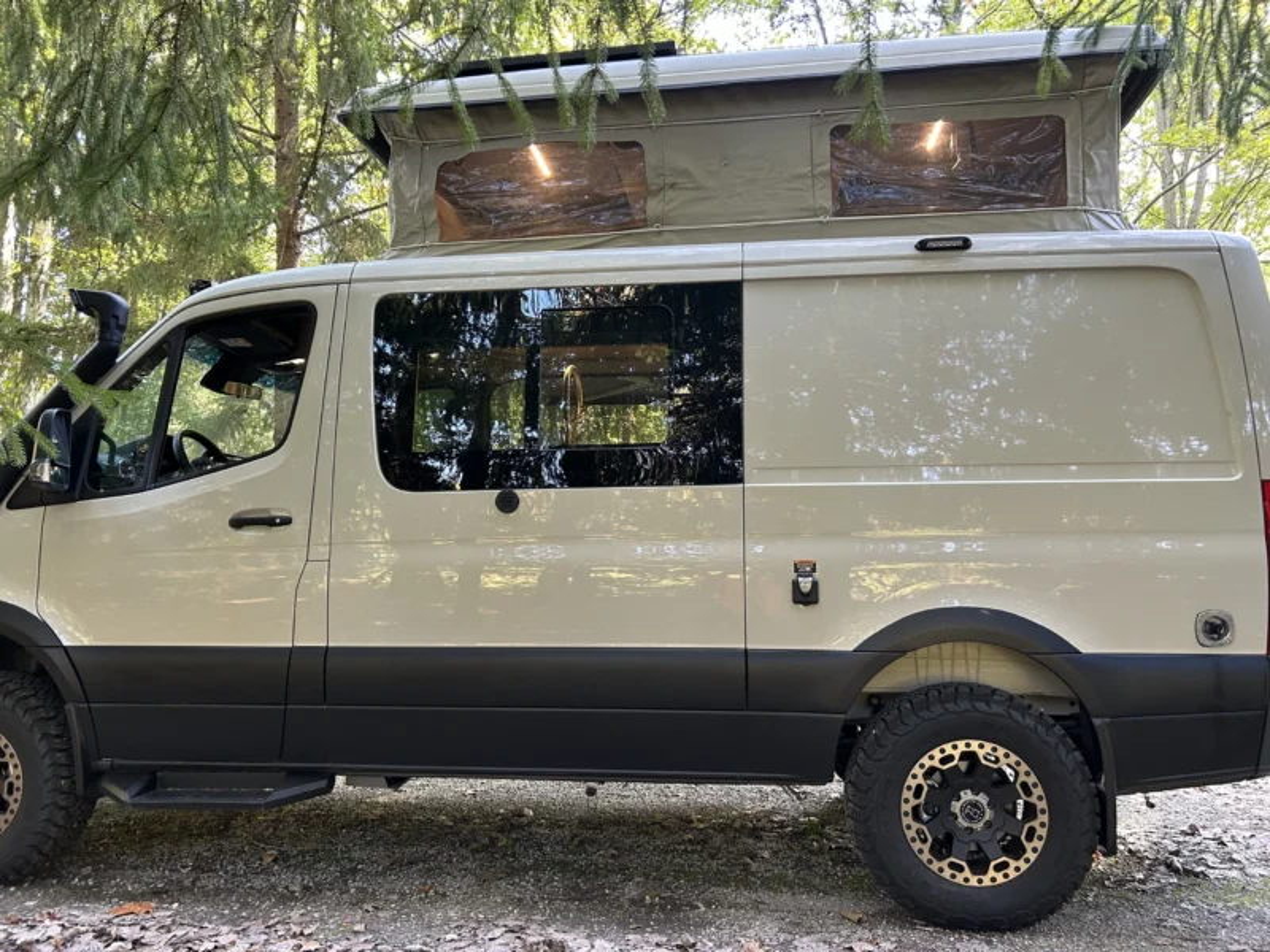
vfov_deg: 53.1
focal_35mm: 26
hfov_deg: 67.3
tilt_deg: +5.4
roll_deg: -0.5
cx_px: 635
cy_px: 476
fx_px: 954
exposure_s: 1/60
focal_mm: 5.7
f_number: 1.5
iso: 160
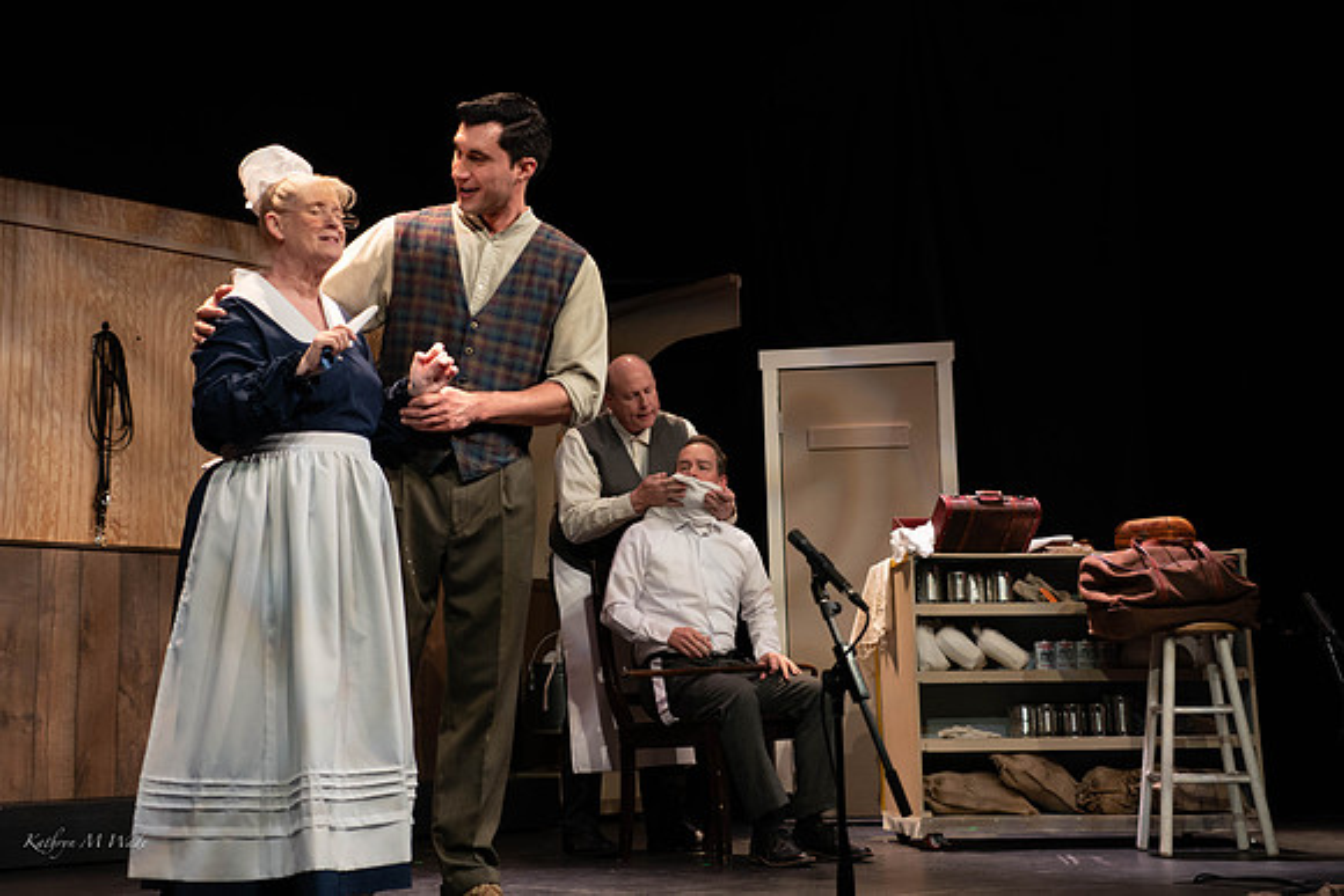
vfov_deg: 32.3
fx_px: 1546
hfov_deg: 47.0
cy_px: 420
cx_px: 630
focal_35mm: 41
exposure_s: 1/100
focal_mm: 37
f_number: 4
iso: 640
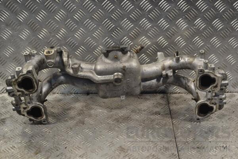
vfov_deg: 23.8
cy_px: 80
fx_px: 377
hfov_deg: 35.1
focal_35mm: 57
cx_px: 119
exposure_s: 1/80
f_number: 5
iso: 400
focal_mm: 38
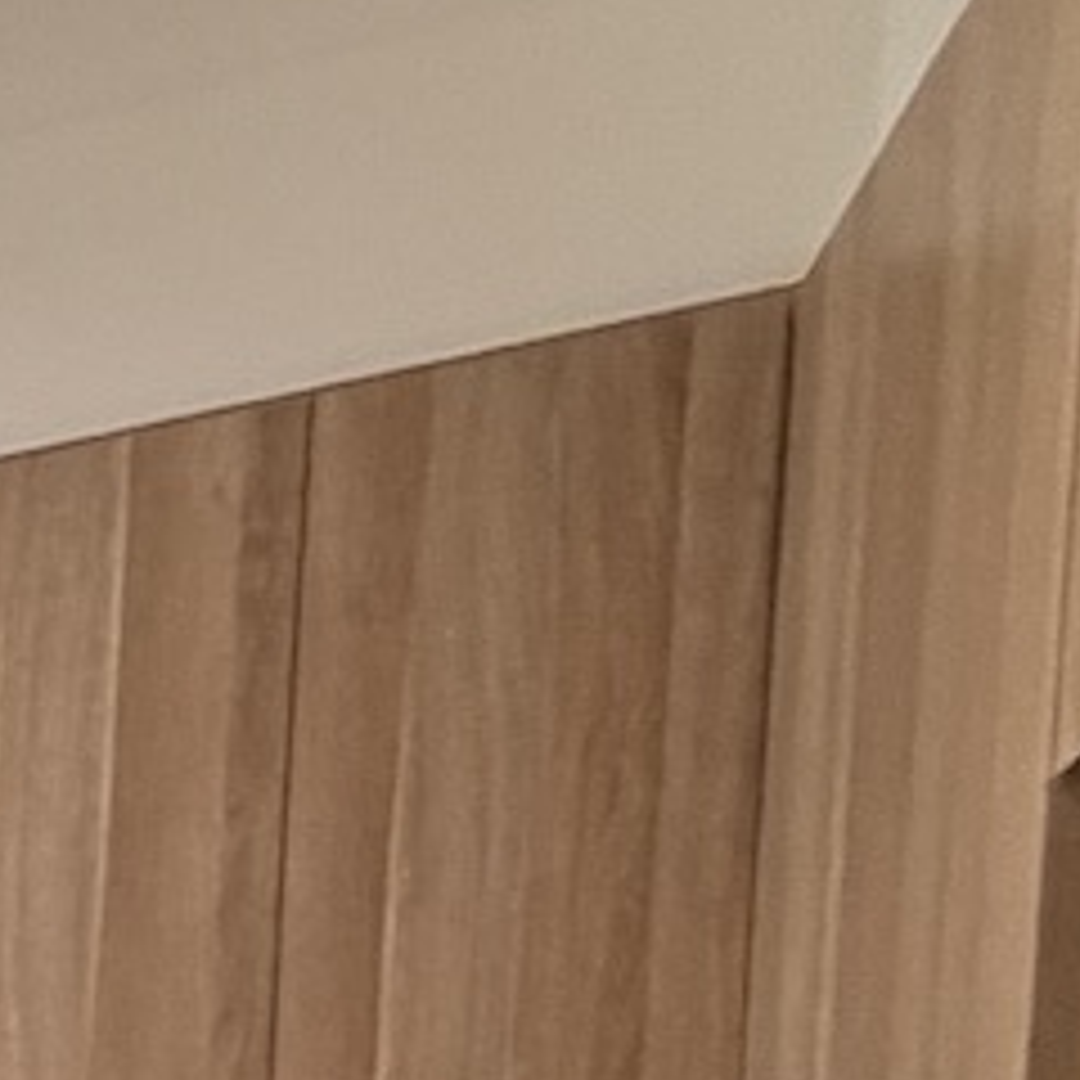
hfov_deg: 8.3
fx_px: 3495
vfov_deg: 14.4
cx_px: -3190
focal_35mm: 99
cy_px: 2218
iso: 320
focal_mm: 2.22
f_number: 2.2
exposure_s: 1/100
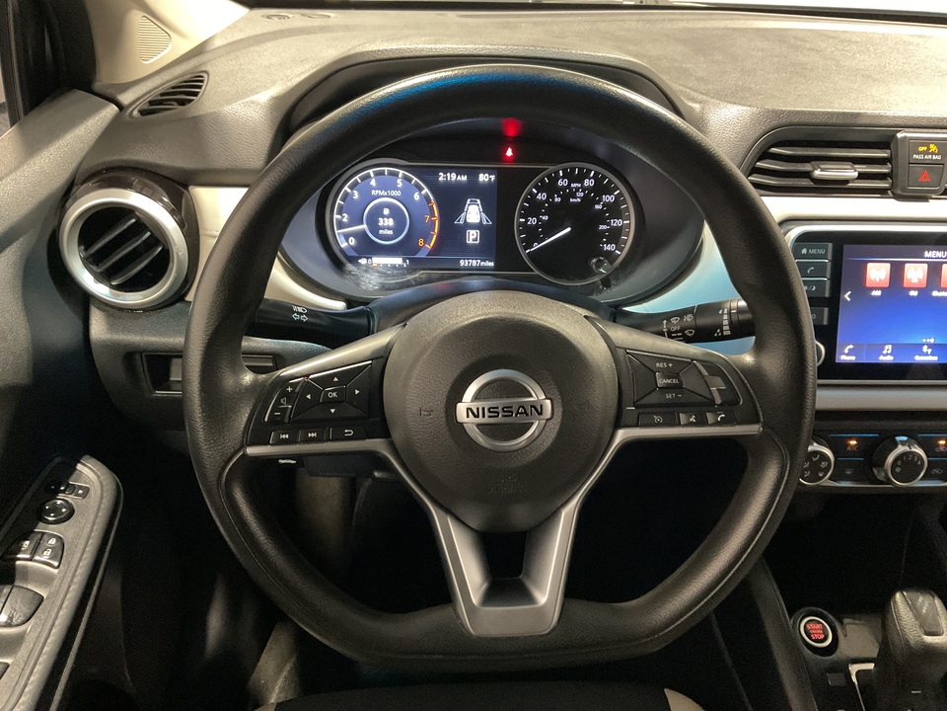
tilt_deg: -32.0
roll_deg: -2.8
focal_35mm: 29
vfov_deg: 48.2
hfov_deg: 61.7
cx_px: 474
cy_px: 356
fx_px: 793
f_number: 1.8
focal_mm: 3
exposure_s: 1/24
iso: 500
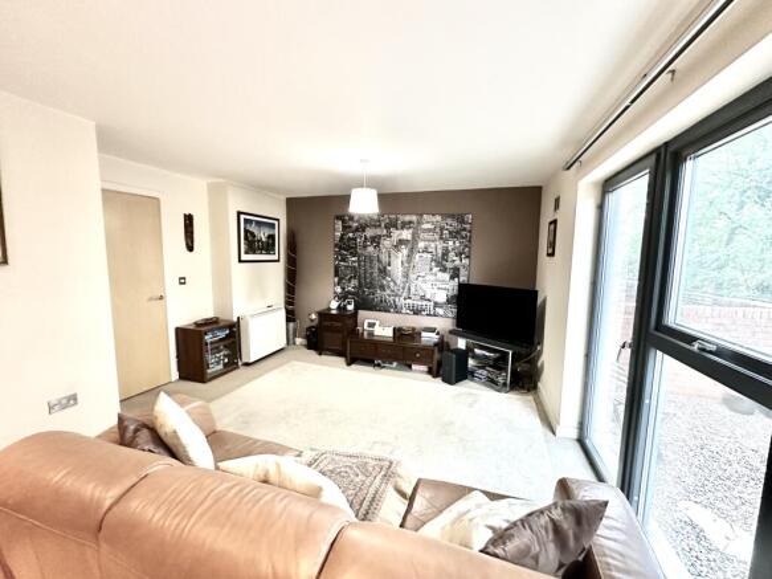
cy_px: 290
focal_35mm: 14
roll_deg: -1.0
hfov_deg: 102.1
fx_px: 312
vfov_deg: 85.7
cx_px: 386
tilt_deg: -6.4
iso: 800
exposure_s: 1/50
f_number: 2.2
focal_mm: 2.22
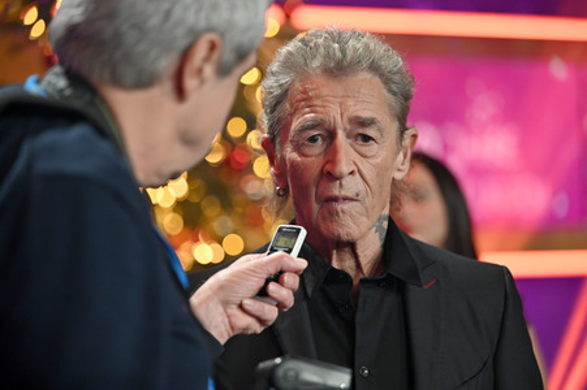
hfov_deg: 17.1
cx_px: 294
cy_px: 195
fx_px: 1955
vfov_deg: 11.4
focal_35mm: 120
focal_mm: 120
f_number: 2.8
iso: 3200
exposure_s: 1/200
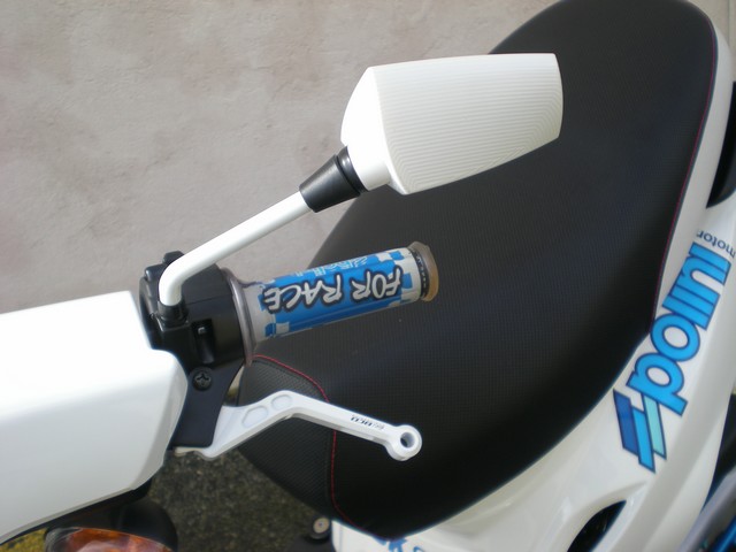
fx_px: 936
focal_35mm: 44
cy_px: 276
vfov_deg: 32.9
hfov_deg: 42.9
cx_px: 368
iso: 50
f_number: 3.5
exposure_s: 1/204
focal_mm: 7.4
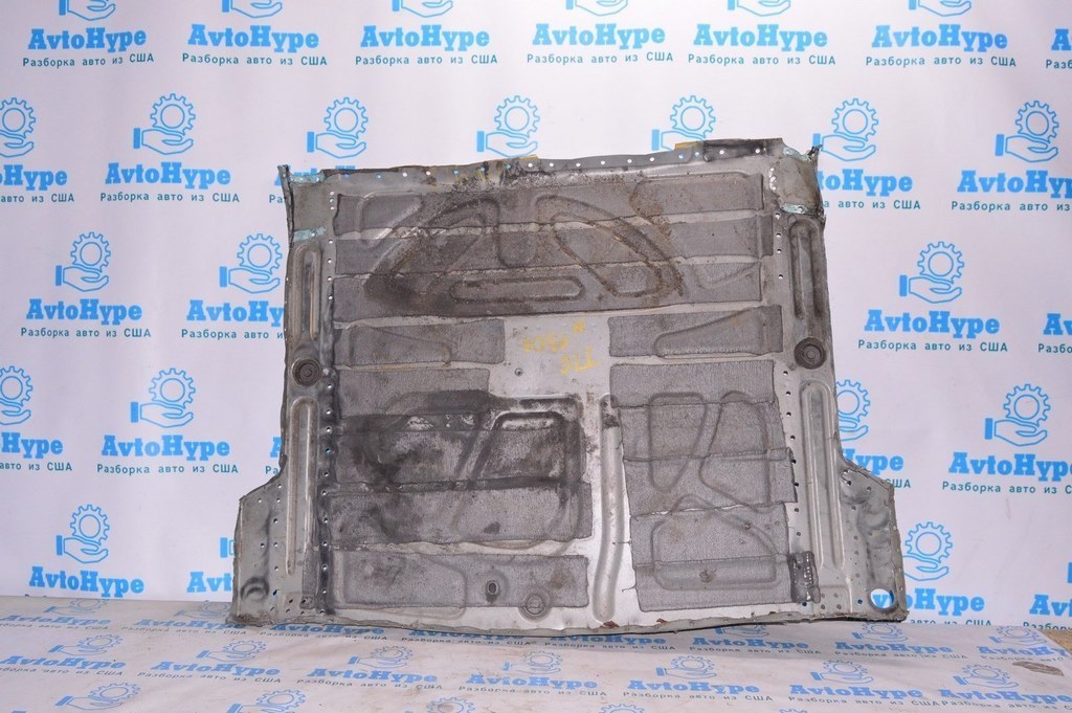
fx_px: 893
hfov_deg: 62.0
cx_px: 536
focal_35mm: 30
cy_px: 356
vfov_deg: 43.5
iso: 1600
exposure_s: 1/200
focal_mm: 20
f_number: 8
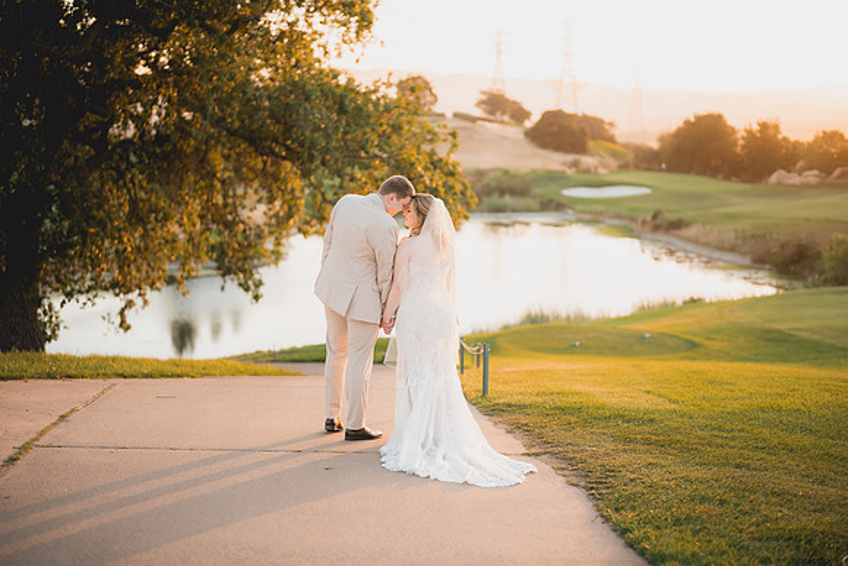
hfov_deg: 39.6
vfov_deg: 27.0
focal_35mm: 50
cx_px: 424
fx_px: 1178
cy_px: 283
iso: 125
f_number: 1.2
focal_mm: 50
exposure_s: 1/500
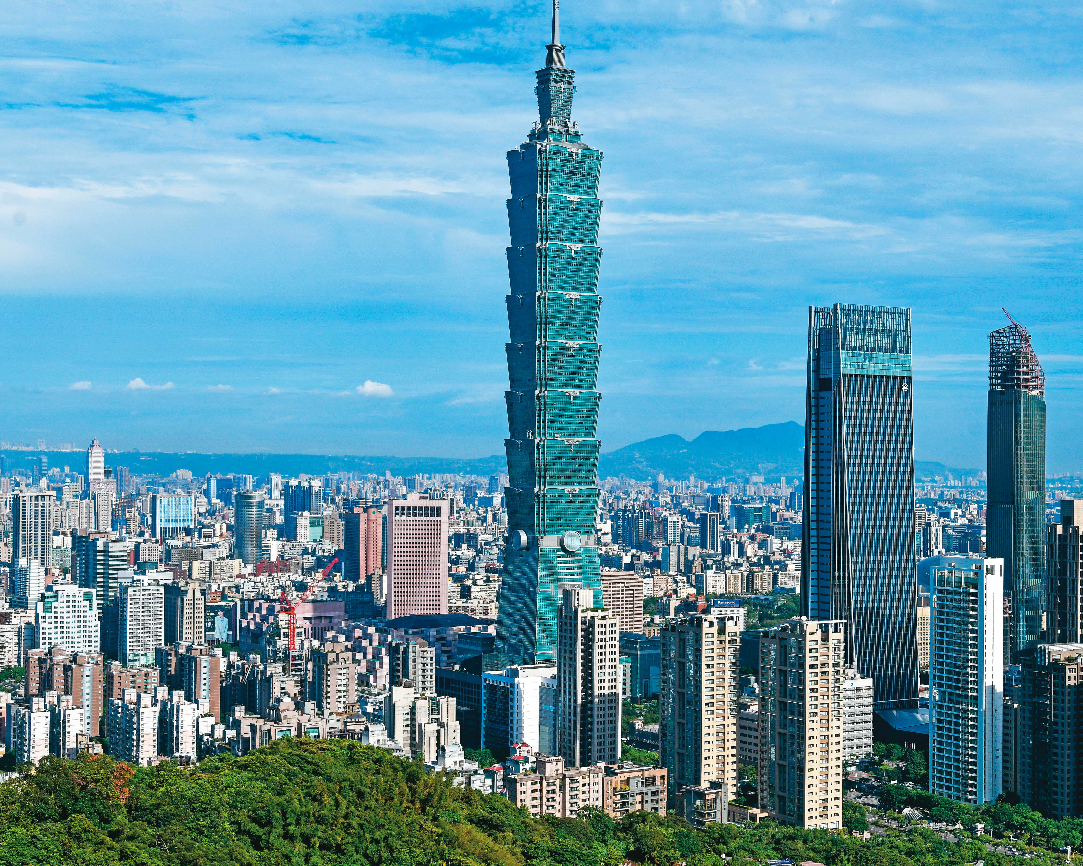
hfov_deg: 31.1
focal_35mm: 60
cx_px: 759
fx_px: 1923
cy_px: 454
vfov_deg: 25.4
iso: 100
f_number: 9.5
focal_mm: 38
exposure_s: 1/500
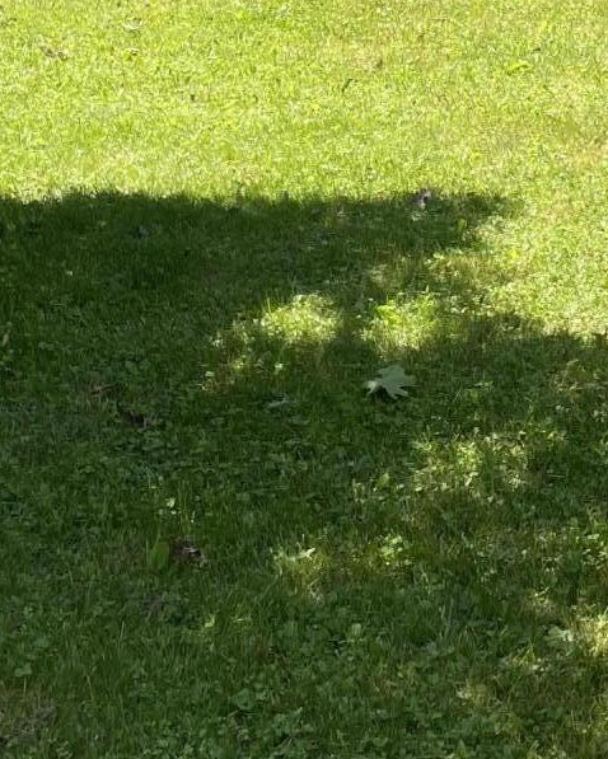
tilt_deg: -8.1
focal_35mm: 85
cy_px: -86
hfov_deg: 17.9
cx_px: 482
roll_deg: -1.0
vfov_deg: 21.3
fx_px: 1911
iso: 32
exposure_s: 1/924
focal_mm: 4.2
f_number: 1.6
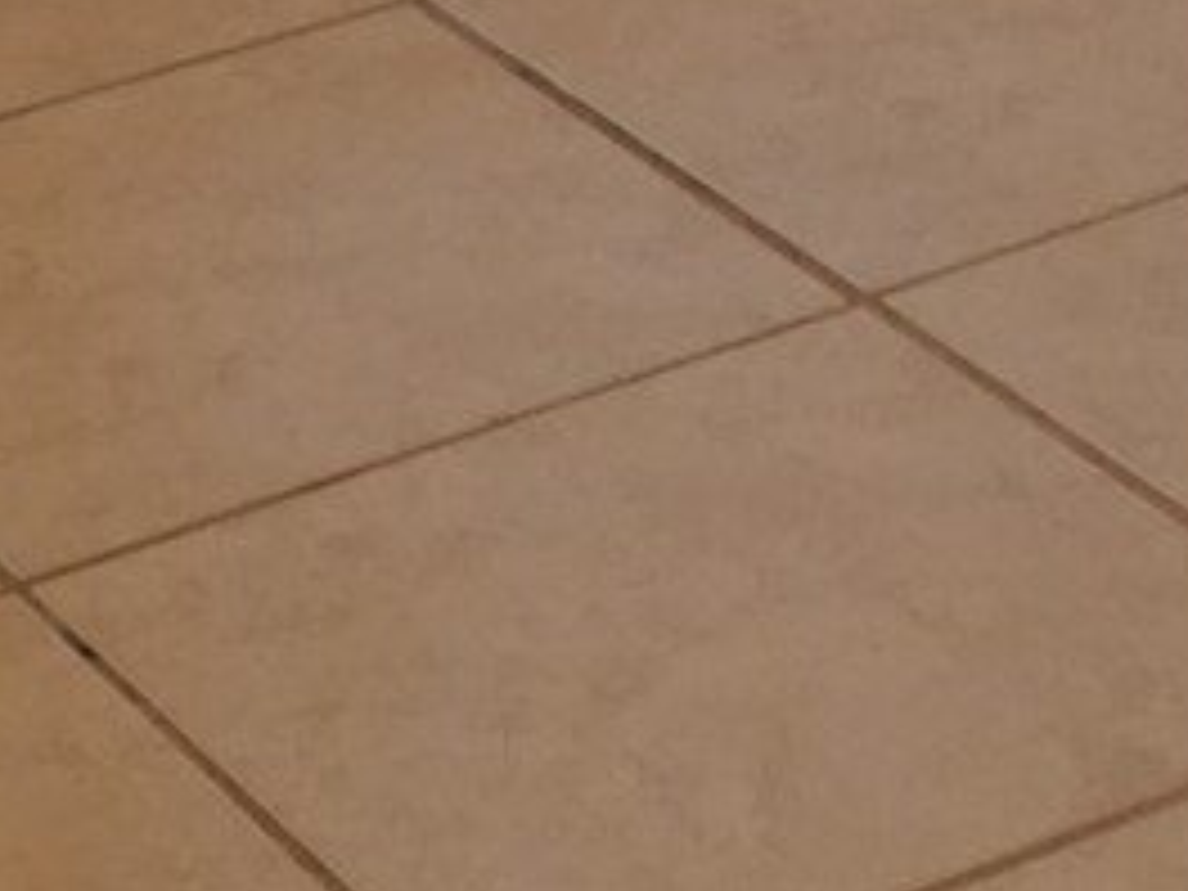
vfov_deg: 7.0
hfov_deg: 10.6
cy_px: -1899
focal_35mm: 186
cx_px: 752
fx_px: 6383
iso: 640
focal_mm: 12
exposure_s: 1/60
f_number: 3.5
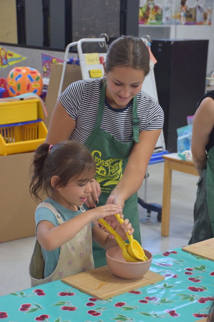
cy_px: 161
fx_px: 695
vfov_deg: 26.0
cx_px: 107
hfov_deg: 17.5
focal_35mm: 78
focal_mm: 52
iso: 1600
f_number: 4.8
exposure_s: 1/60
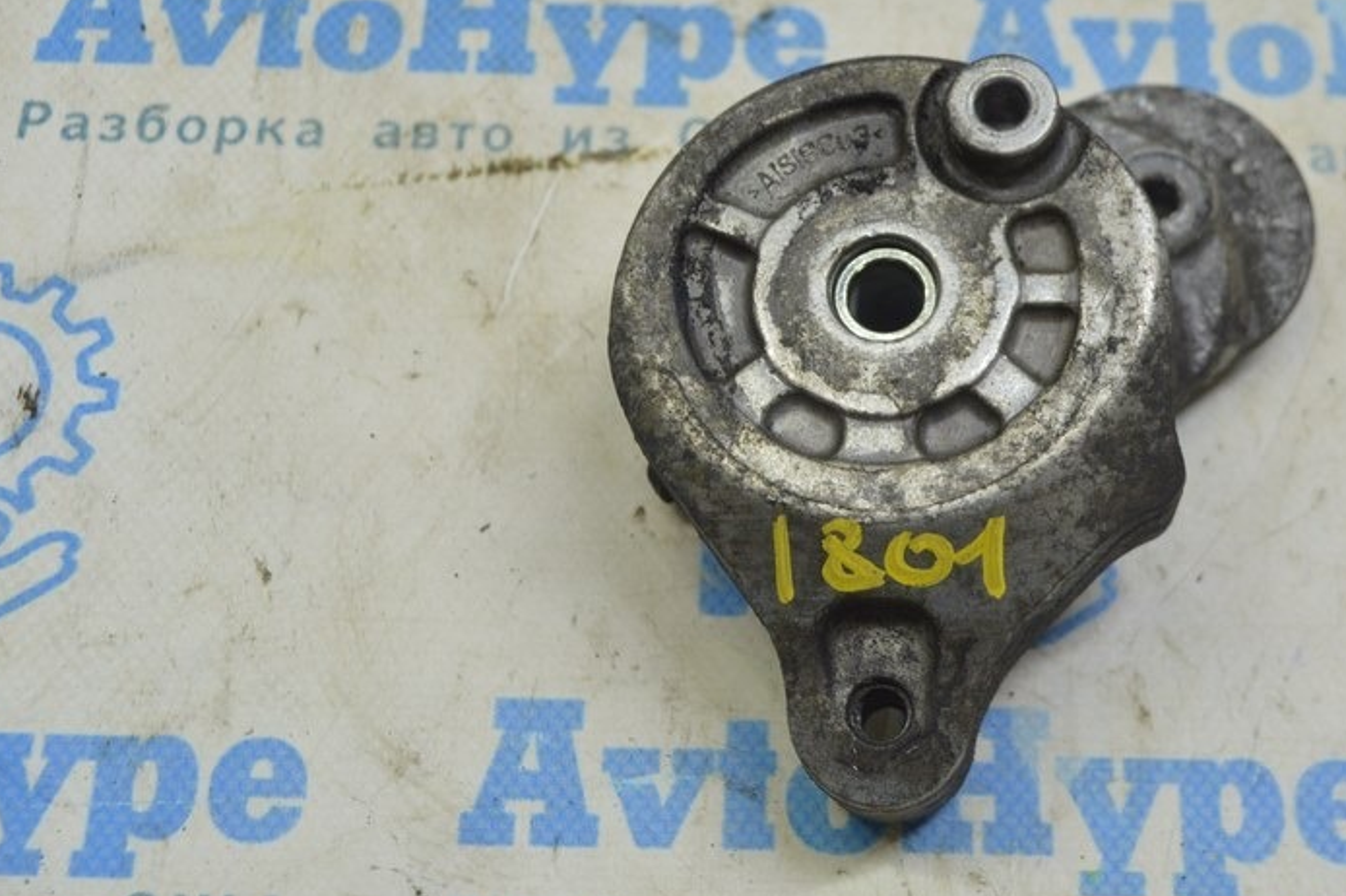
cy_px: 309
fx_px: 2232
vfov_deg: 22.6
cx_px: 815
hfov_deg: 33.4
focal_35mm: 60
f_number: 5.6
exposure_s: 1/40
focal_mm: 27
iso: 400
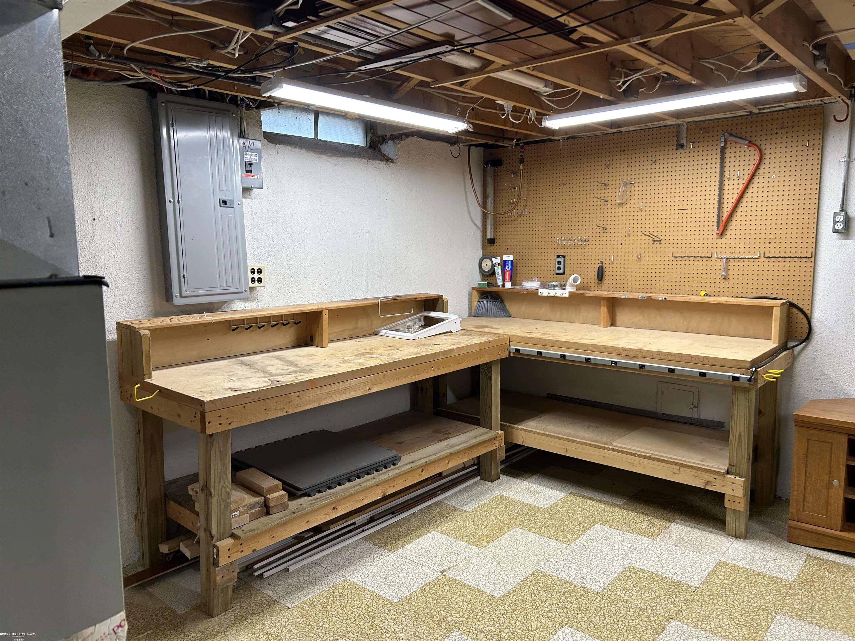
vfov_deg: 53.1
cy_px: 320
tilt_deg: -7.2
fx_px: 642
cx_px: 428
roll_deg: +0.5
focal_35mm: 26
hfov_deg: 67.3
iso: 100
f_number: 1.5
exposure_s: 1/120
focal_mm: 5.7
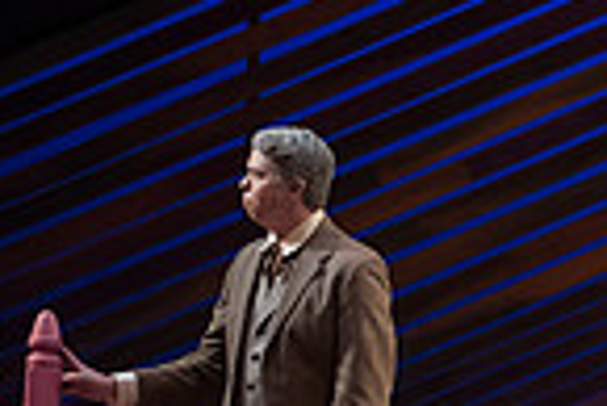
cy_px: 324
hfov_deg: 7.1
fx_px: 4726
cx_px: 1109
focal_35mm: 280
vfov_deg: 4.9
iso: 3200
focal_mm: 70
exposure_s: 1/400
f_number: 3.5
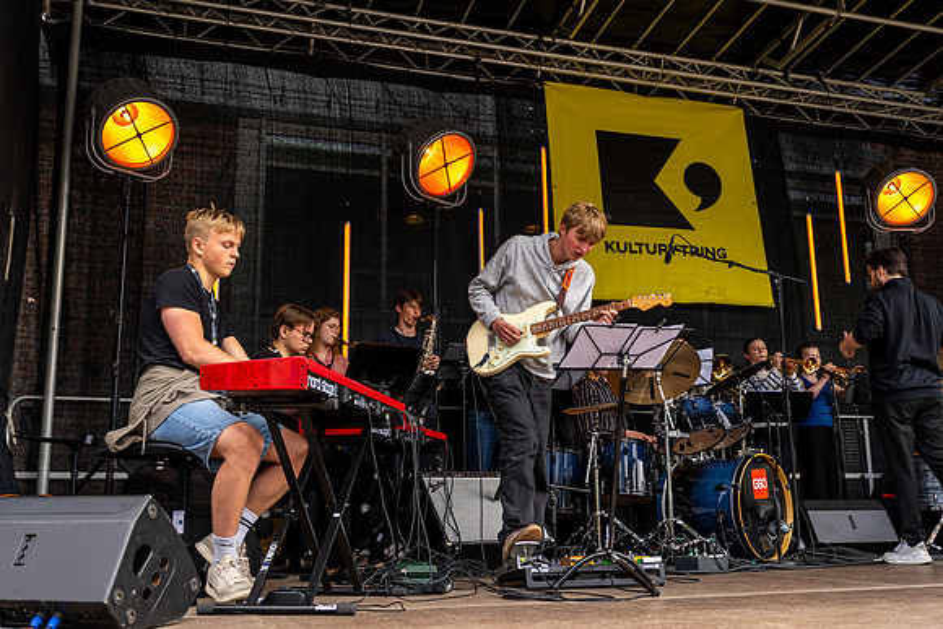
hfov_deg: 52.6
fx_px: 954
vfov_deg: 36.5
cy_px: 314
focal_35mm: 36
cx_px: 472
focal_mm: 34
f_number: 2.8
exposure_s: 1/500
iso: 100
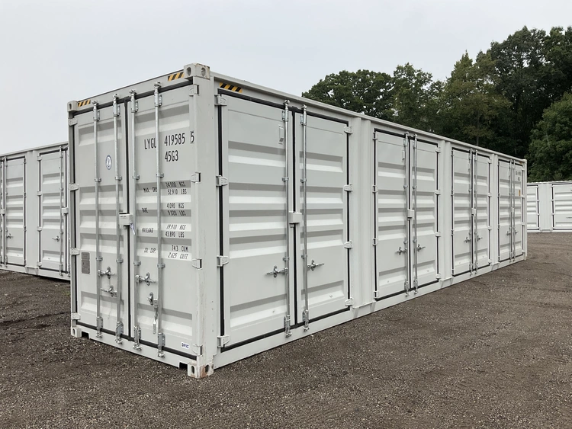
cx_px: 286
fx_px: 479
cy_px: 214
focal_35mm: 29
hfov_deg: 61.6
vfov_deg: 48.3
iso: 25
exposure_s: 1/294
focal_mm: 3
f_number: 1.8
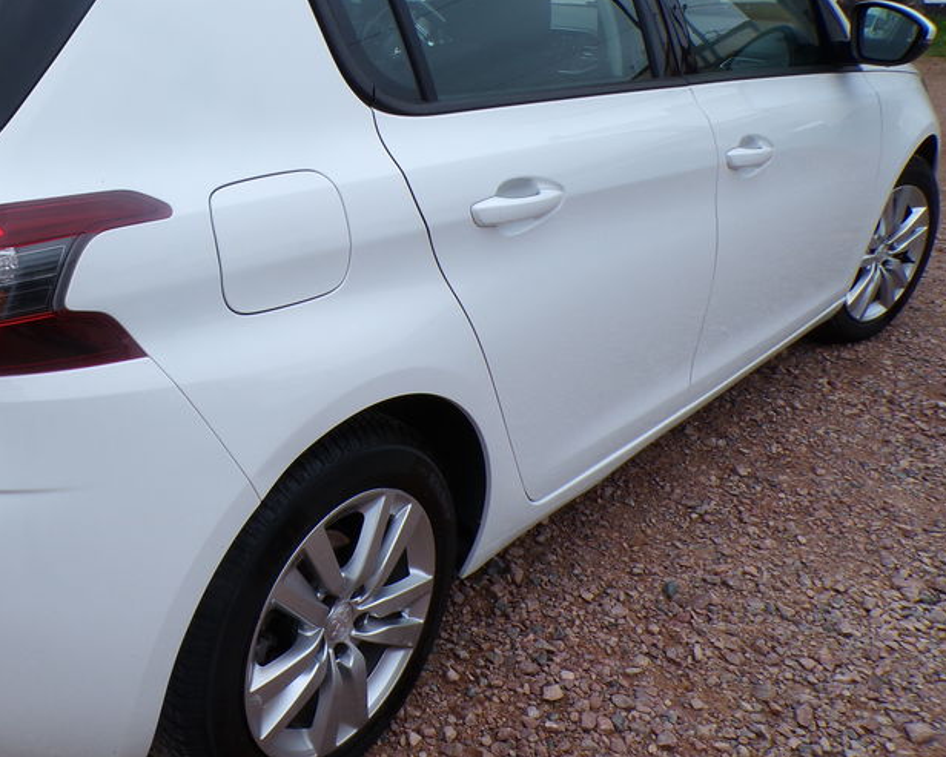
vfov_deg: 39.1
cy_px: 327
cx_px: 223
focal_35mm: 38
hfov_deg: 46.0
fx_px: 1064
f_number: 5.8
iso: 100
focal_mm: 4.3
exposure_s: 1/100
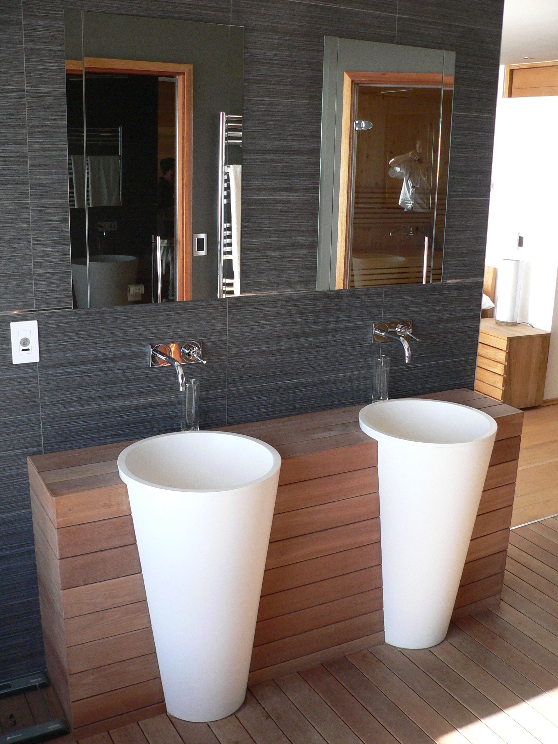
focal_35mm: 36
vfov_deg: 51.4
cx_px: 279
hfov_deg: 39.7
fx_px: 774
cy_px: 372
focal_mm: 6
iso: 200
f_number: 2.8
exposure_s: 1/60
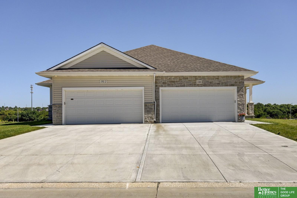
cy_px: 99
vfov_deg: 43.6
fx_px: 247
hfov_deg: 61.9
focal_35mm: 30
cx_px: 148
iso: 400
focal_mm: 20
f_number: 8
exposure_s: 1/1000
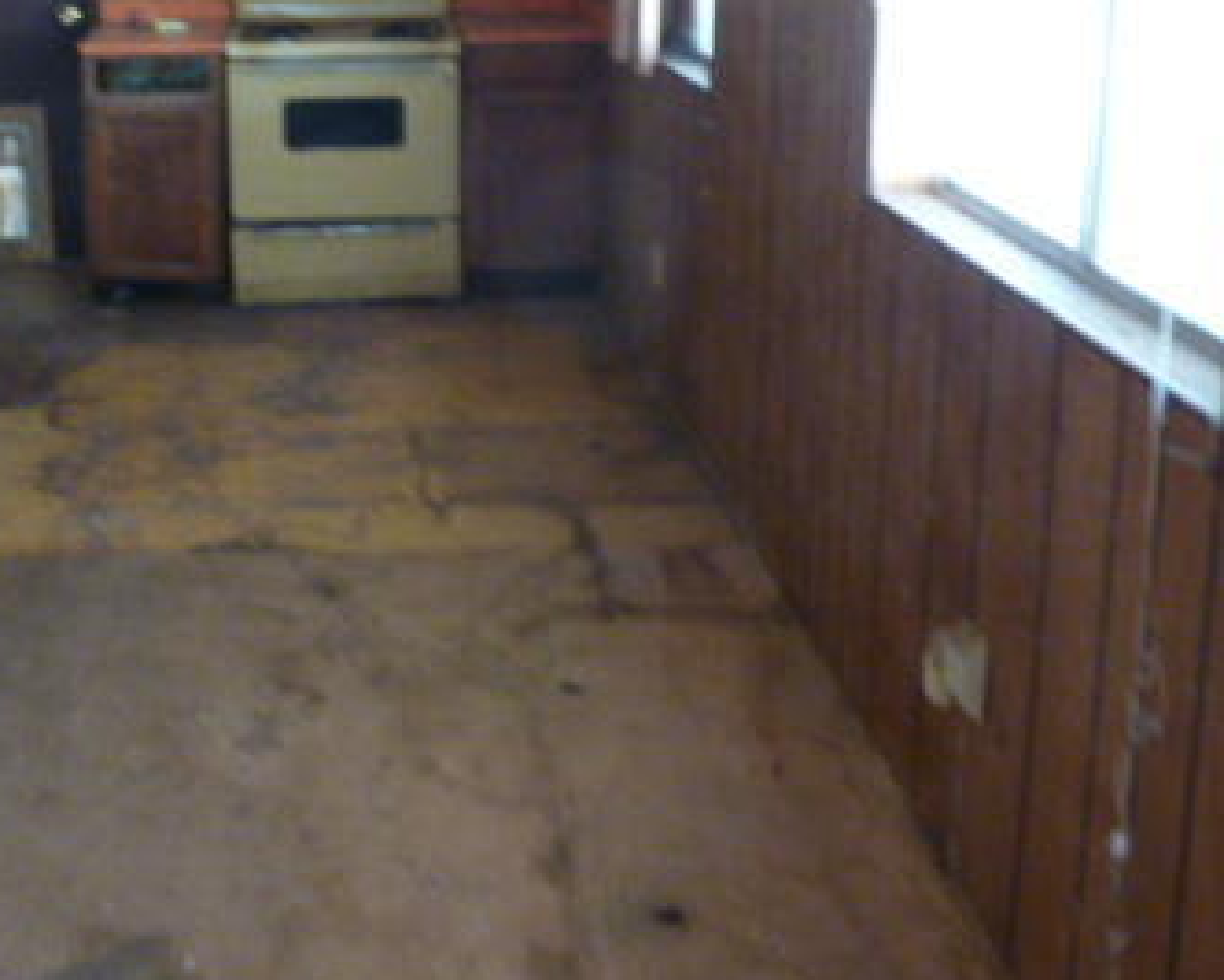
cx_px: 195
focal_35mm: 47
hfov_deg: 37.7
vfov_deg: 31.1
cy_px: 166
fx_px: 1704
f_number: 3.3
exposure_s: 1/8
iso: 400
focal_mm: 4.1
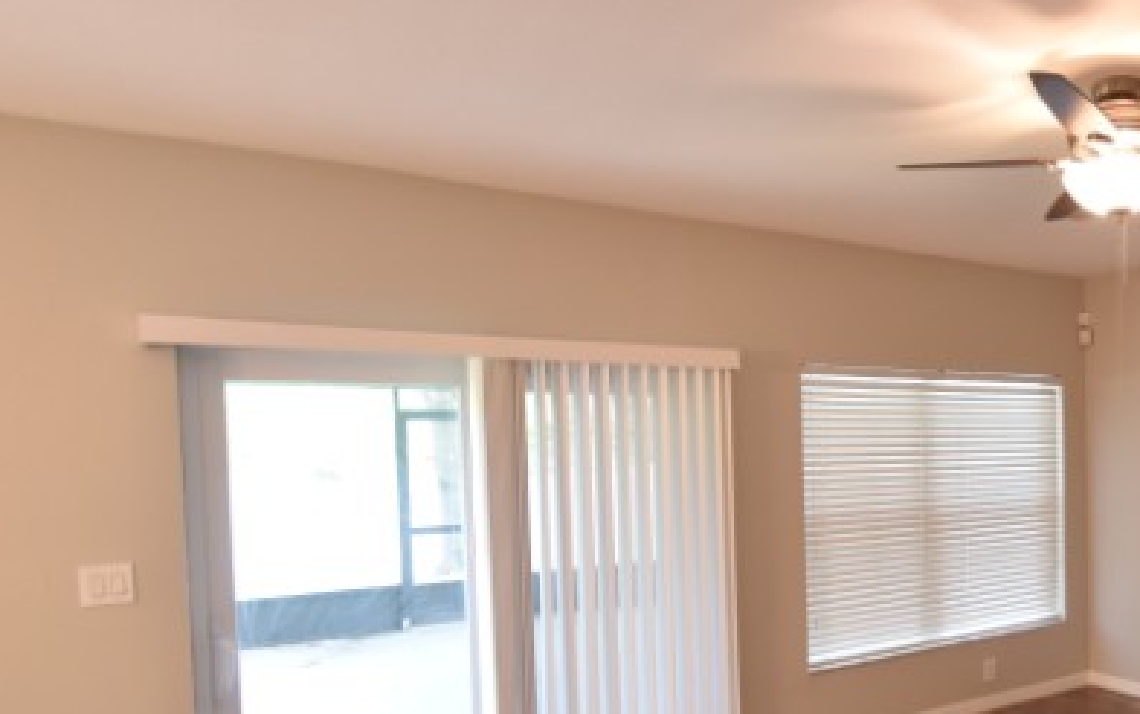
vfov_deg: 44.0
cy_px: 467
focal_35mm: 28
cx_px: 1030
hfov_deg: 57.0
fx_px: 870
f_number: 3.5
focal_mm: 10
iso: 1000
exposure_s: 1/60
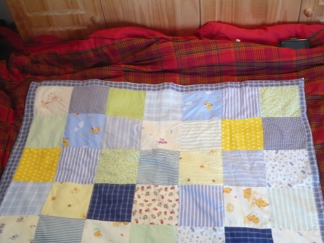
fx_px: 402
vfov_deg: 33.5
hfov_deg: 43.8
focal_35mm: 43
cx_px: 155
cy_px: 149
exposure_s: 1/8
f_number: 2.8
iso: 250
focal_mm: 5.8
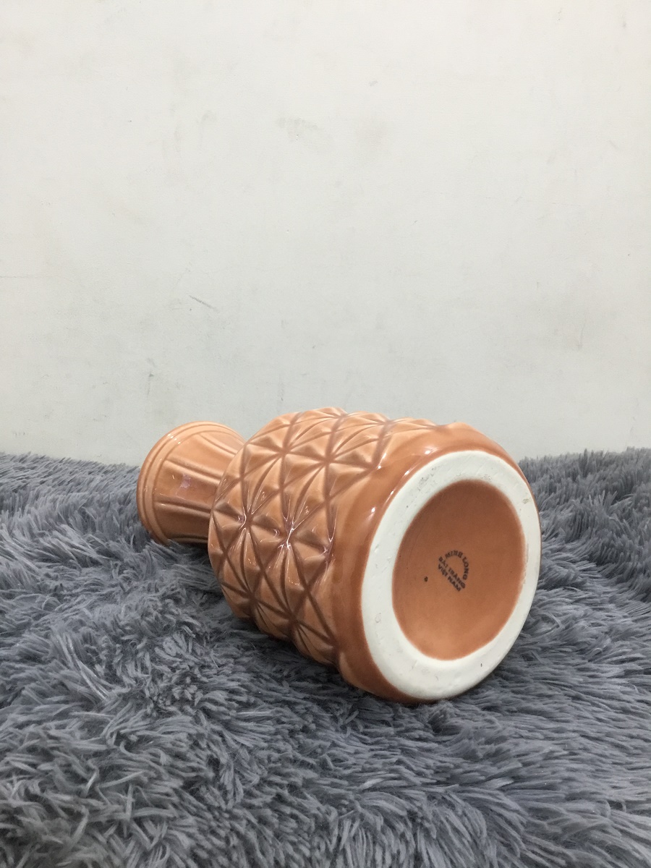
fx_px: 777
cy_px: 434
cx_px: 326
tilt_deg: -11.7
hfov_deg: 45.4
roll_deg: +0.1
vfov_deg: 58.4
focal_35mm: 31
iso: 125
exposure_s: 1/33
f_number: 2.4
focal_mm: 3.3
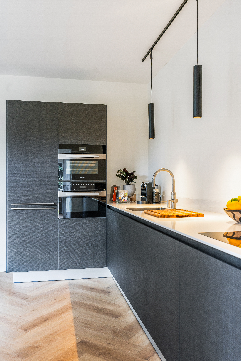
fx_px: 320
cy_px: 180
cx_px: 120
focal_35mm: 32
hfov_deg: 41.2
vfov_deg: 58.9
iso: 160
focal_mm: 31.9
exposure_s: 1/13
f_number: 7.1
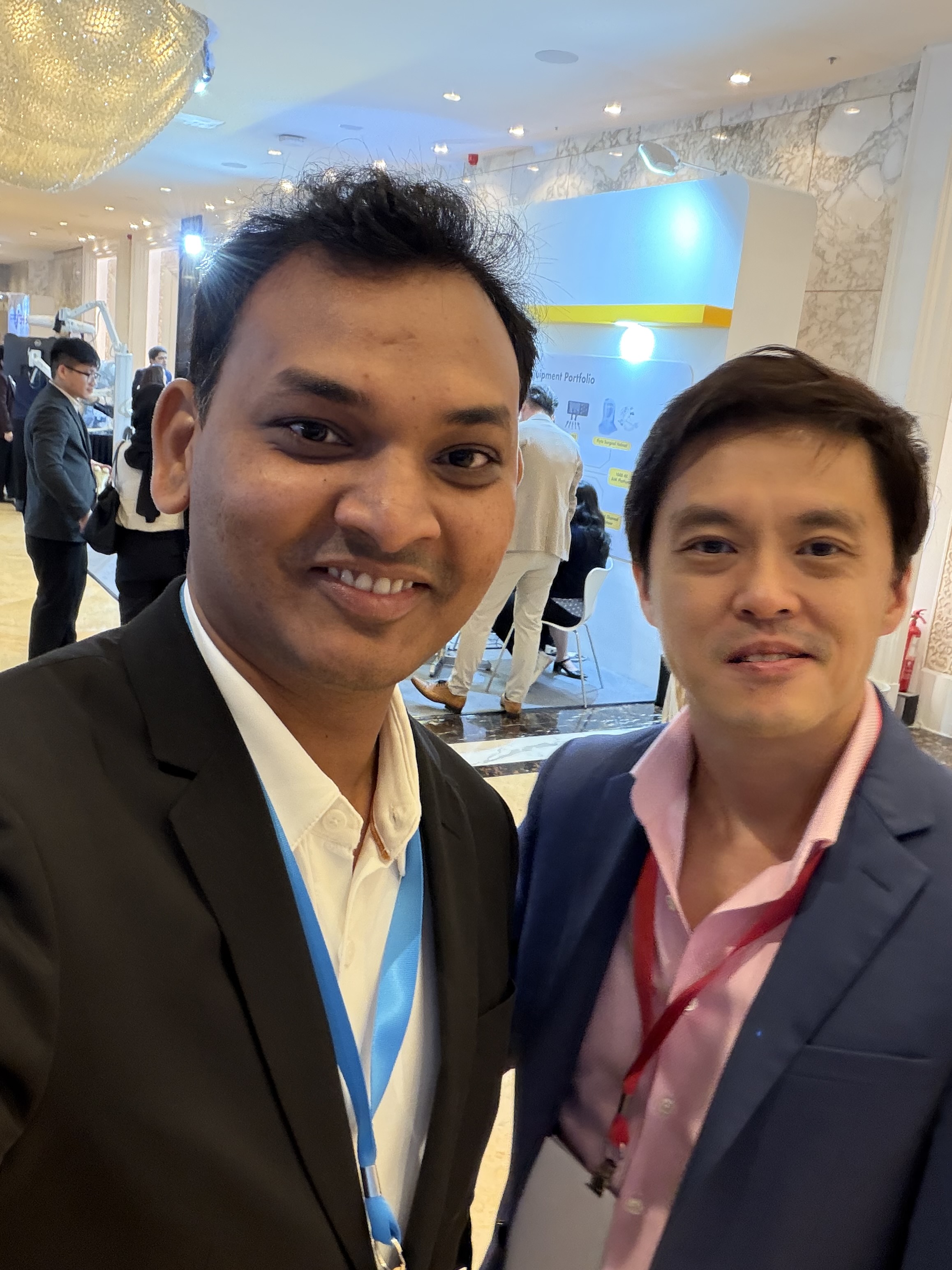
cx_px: 476
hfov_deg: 46.8
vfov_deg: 60.0
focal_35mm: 30
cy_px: 635
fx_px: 1100
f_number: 1.9
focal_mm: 2.71
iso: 320
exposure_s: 1/33
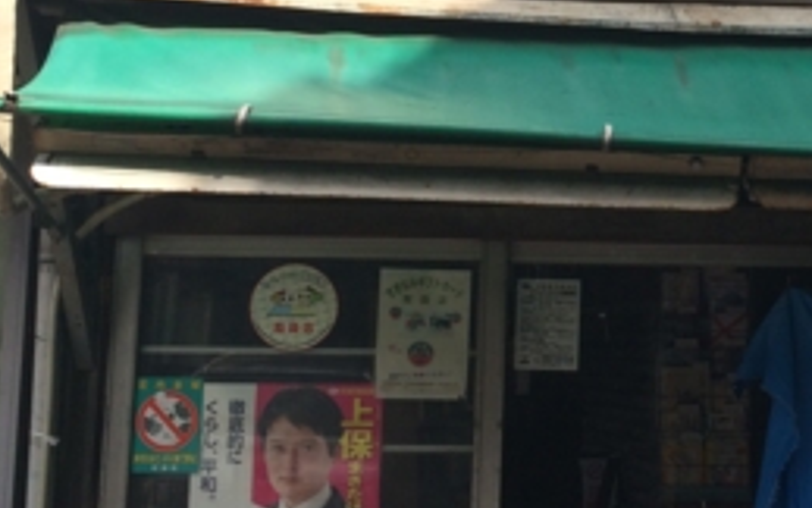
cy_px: 119
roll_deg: +0.6
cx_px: 687
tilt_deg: +7.4
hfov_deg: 26.5
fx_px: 1682
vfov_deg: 17.1
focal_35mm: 76
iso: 32
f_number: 2.2
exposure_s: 1/1325
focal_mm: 4.15
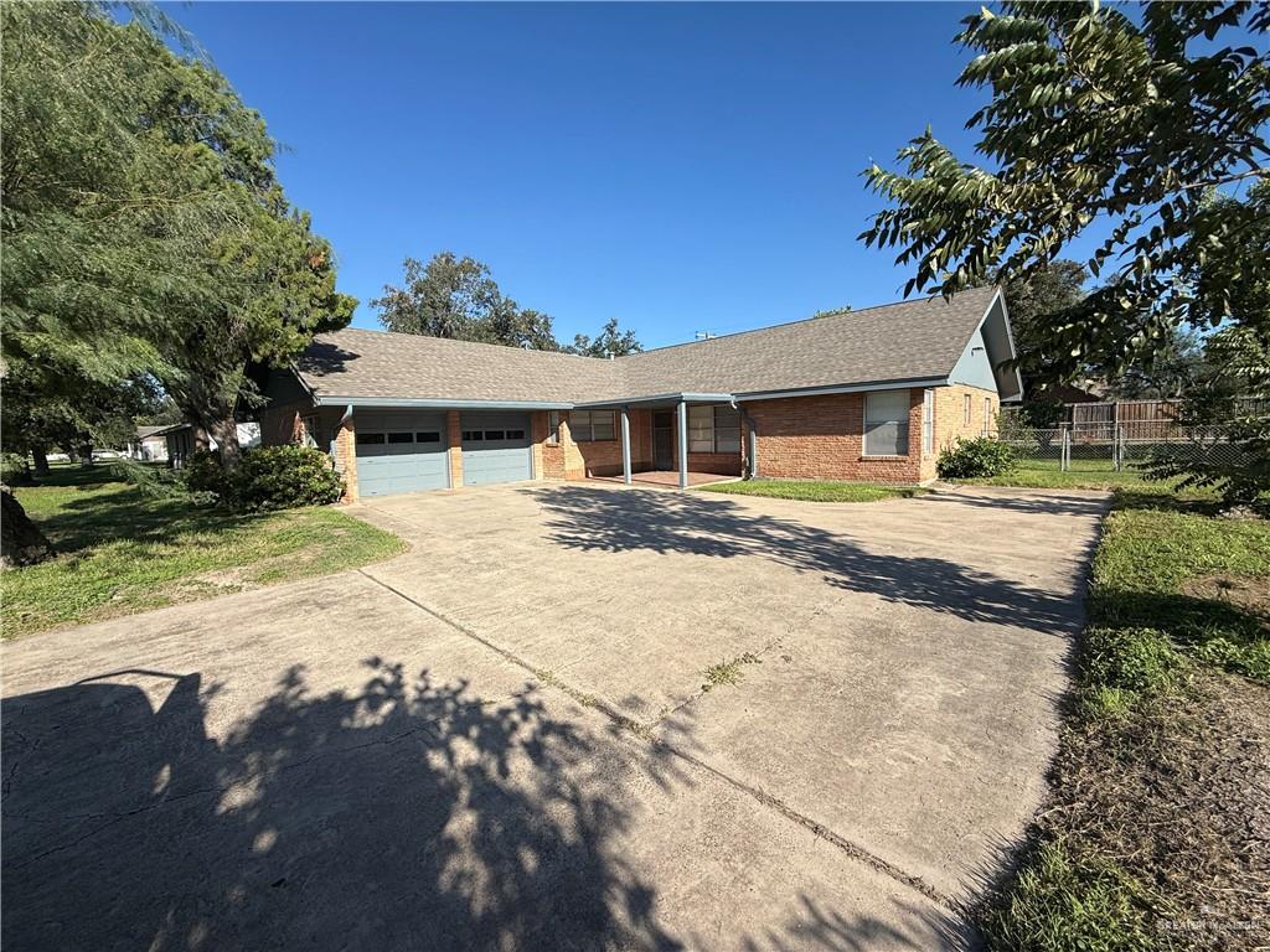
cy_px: 476
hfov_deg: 102.1
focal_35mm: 14
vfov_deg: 85.7
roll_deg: +2.3
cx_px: 635
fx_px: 514
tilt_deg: -4.0
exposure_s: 1/2237
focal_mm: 2.22
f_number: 2.2
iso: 50
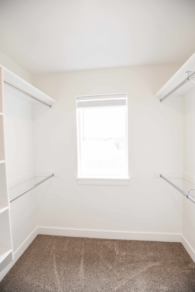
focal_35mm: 17
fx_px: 138
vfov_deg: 93.3
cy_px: 146
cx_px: 98
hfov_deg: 70.5
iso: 320
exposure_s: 1/250
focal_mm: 17
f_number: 4
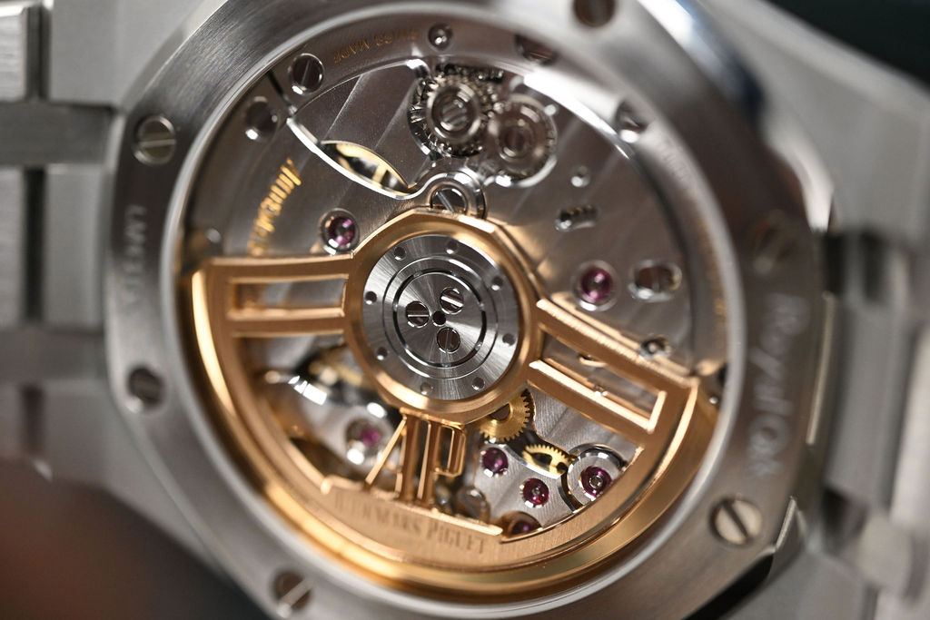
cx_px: 465
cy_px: 310
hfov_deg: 39.6
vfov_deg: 27.0
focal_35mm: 50
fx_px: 1292
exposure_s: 1/250
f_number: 7.1
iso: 3200
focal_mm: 50
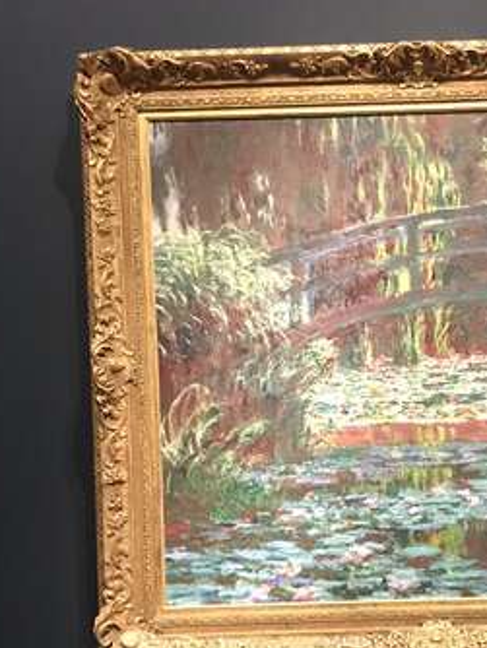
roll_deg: +0.7
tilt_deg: +0.1
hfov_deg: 21.3
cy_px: 508
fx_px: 1255
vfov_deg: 28.4
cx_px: 462
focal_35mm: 67
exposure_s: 1/12
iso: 100
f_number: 1.8
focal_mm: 3.99
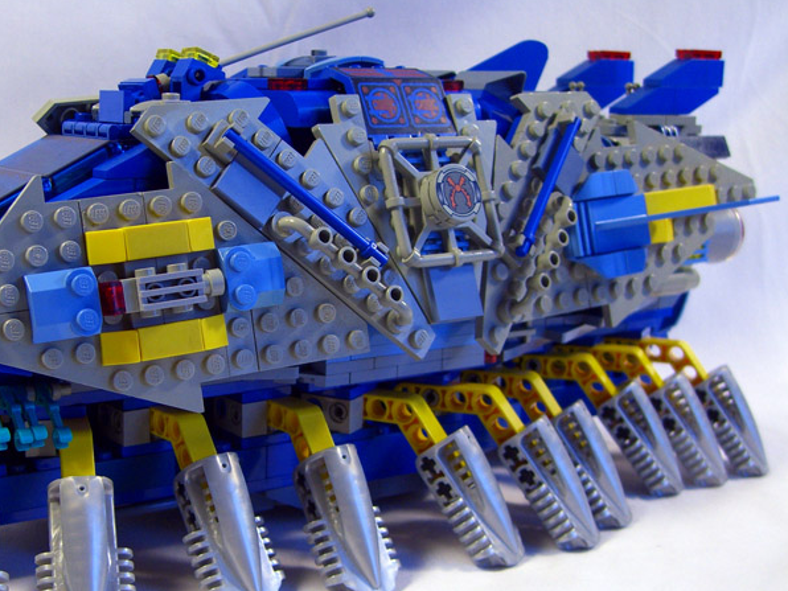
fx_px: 1161
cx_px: 262
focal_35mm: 51
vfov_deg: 28.4
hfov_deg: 37.1
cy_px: 378
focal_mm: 7.9
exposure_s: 1/80
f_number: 2.8
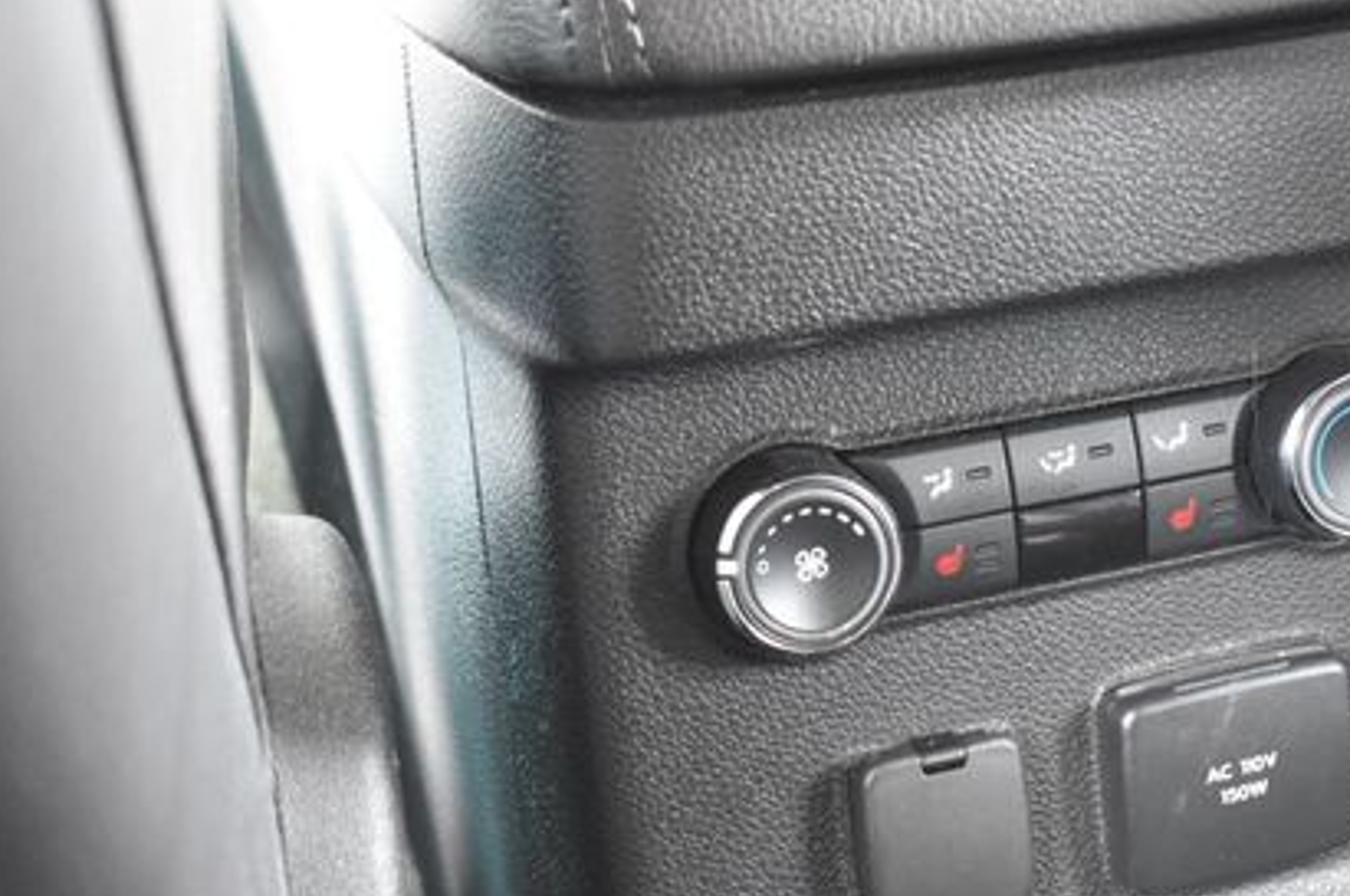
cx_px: 1031
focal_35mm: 68
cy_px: 404
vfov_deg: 20.0
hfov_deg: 29.3
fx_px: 2539
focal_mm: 29
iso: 3200
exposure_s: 1/13
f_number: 4.2
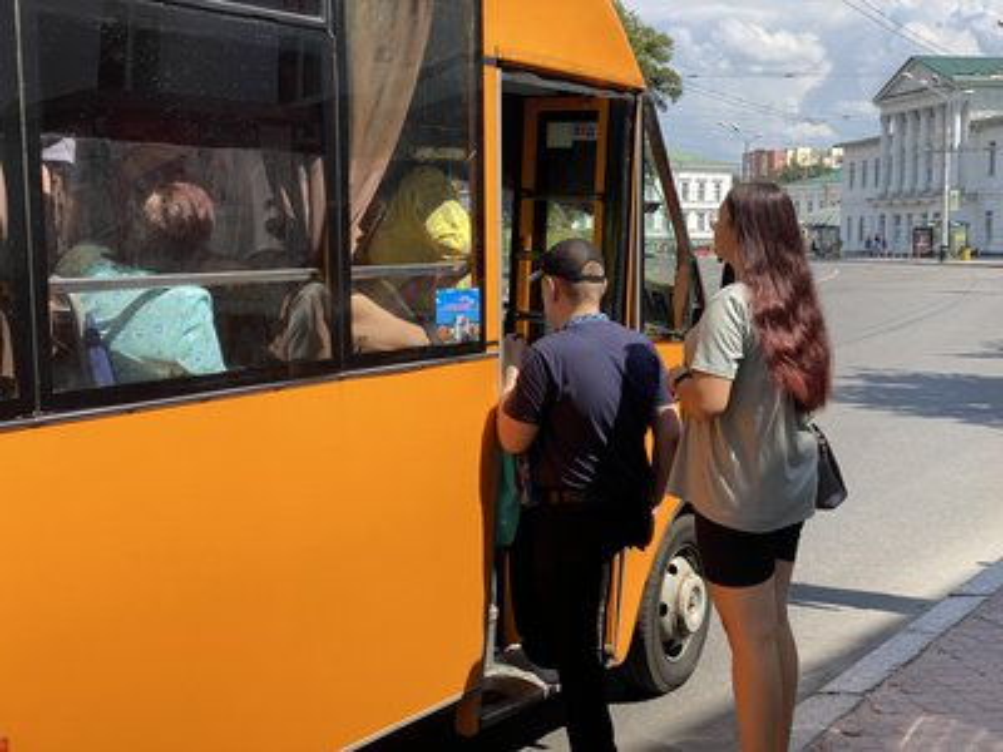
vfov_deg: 28.0
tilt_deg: -5.7
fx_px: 1507
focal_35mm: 52
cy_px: 376
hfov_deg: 36.8
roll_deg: -0.7
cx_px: 502
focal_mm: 6
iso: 20
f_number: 2
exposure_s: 1/1115
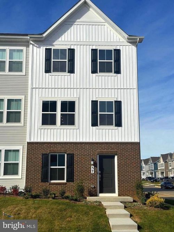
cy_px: 116
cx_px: 87
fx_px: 322
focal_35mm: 48
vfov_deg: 39.7
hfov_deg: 30.3
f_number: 1.78
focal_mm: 6.86
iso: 64
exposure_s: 1/9804
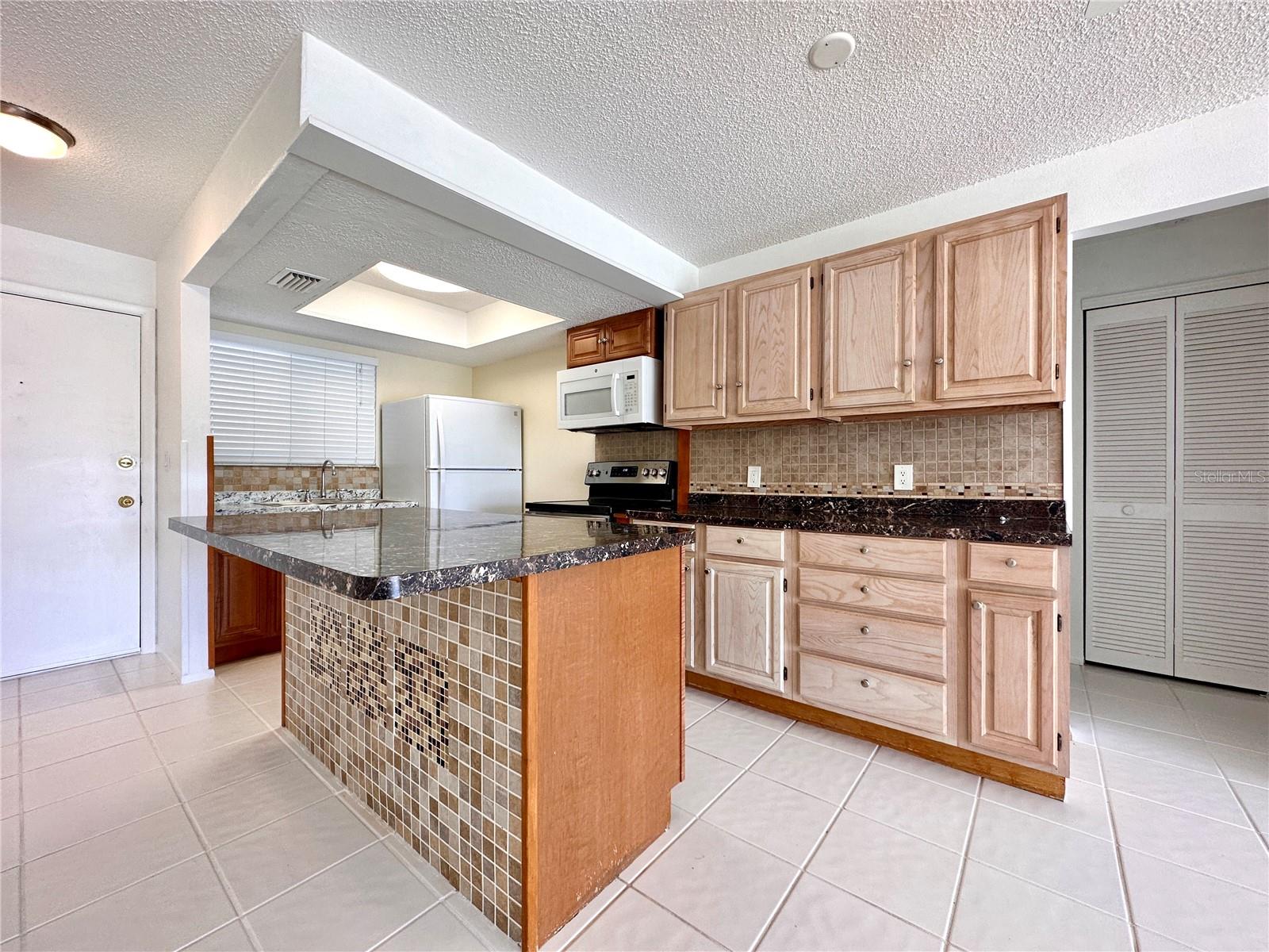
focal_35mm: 14
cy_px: 476
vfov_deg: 85.7
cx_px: 634
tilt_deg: -0.4
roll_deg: +0.0
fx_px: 513
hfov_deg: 102.1
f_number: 2.2
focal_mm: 2.22
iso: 100
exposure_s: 1/120
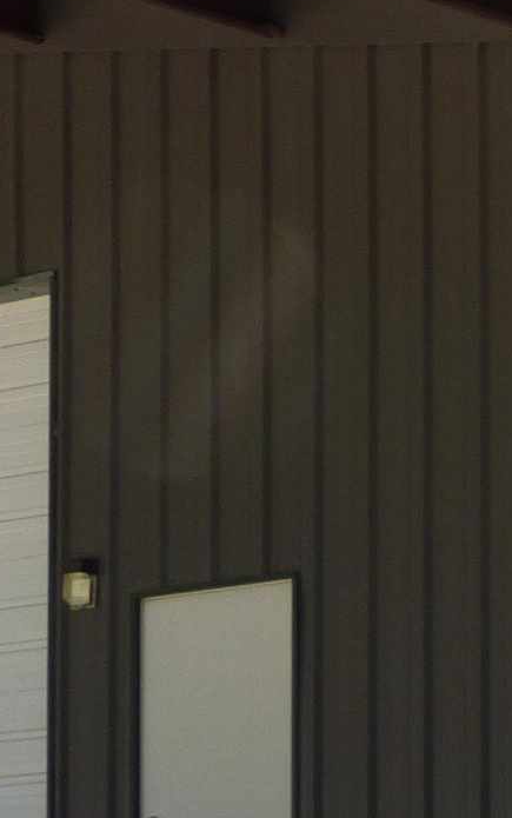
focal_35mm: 192
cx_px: 556
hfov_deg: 6.8
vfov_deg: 10.8
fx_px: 4282
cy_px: 791
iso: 100
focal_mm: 7.07
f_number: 3.6
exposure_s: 1/400
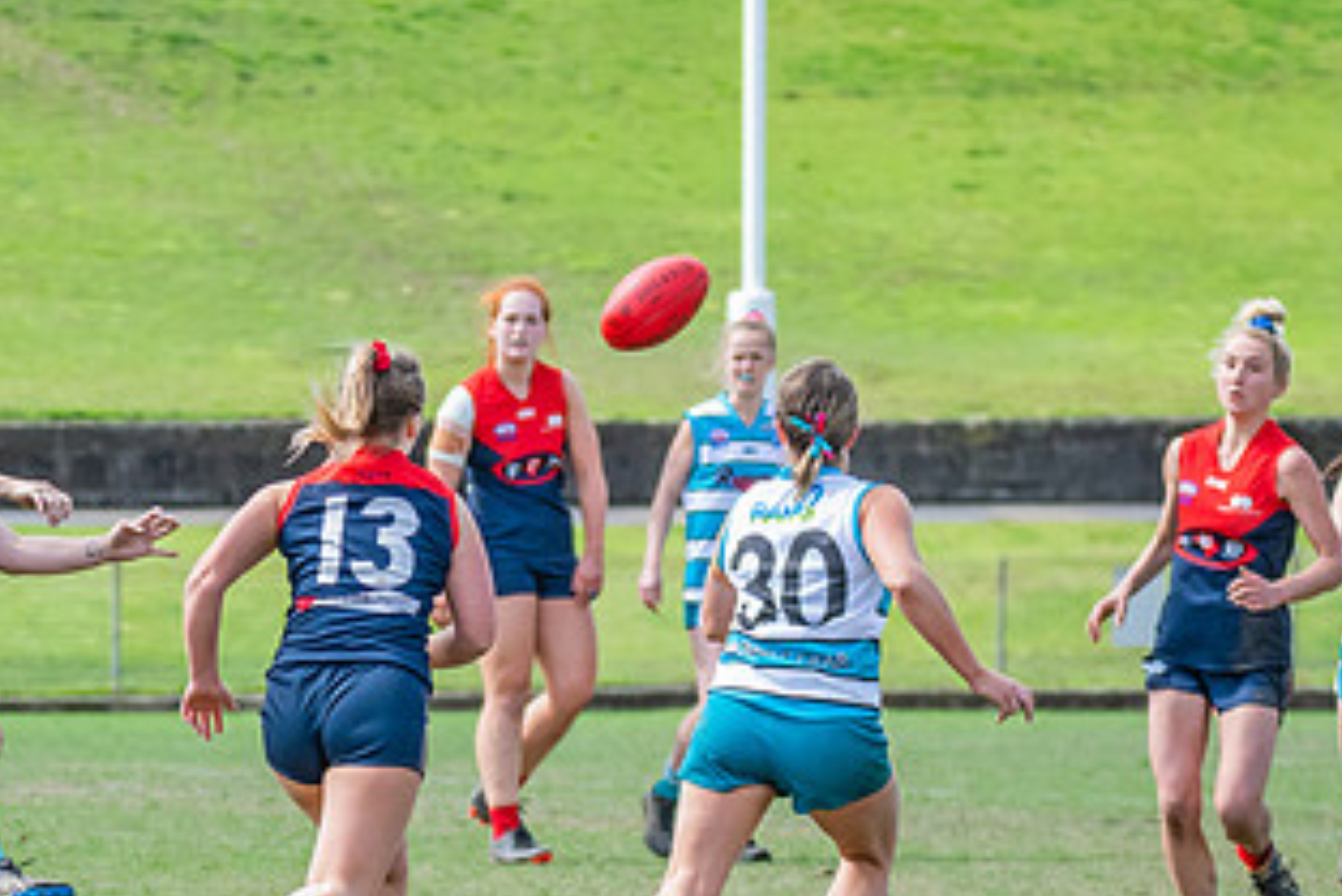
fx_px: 17901
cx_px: -42
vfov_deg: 2.9
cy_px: 630
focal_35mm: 480
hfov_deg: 4.3
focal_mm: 150
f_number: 5.6
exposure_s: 1/1600
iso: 800
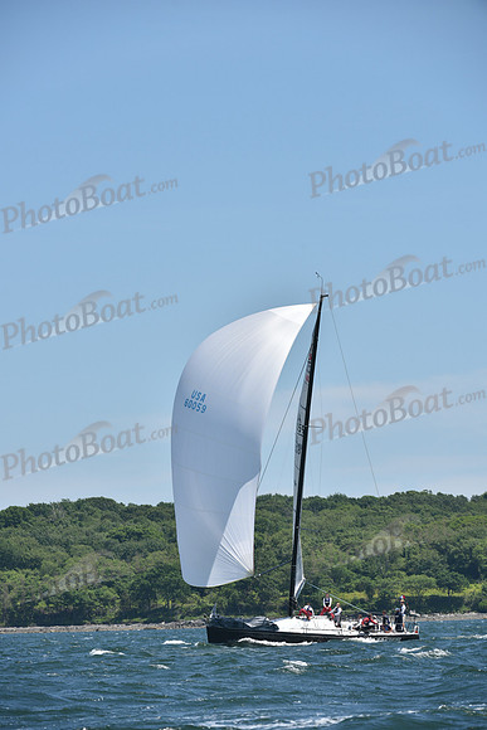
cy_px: 365
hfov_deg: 5.7
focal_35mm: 240
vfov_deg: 8.6
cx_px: 244
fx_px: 4867
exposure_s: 1/1000
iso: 250
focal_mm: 240
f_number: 7.1
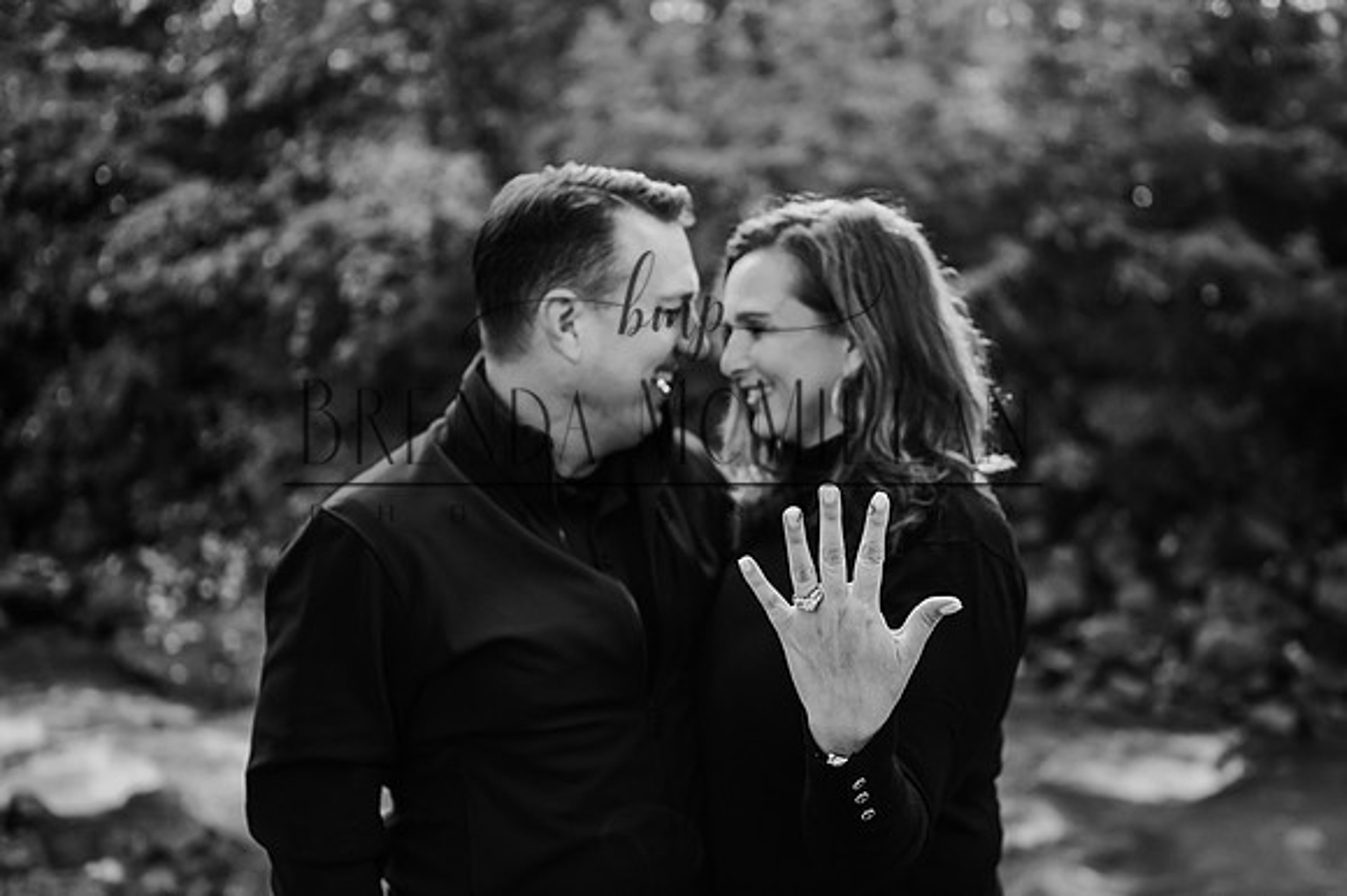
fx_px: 1608
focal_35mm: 43
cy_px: 467
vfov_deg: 31.1
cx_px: 762
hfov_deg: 45.3
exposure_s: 1/800
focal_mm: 35
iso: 400
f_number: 1.8
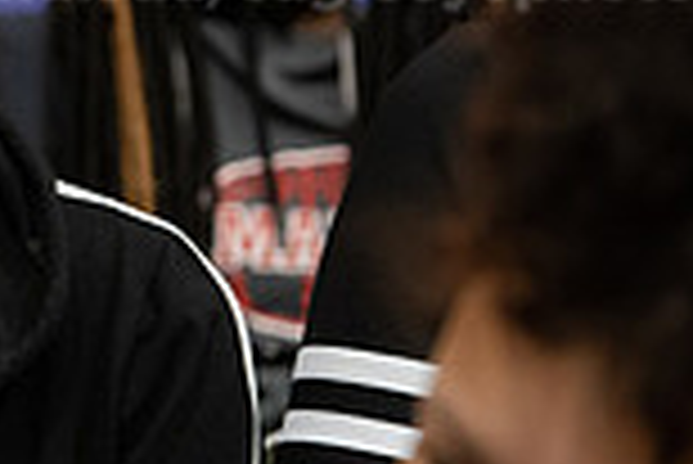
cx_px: -540
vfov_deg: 2.6
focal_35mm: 527
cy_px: 74
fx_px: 10154
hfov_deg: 3.9
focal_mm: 140
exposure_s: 1/200
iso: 2500
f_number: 2.8
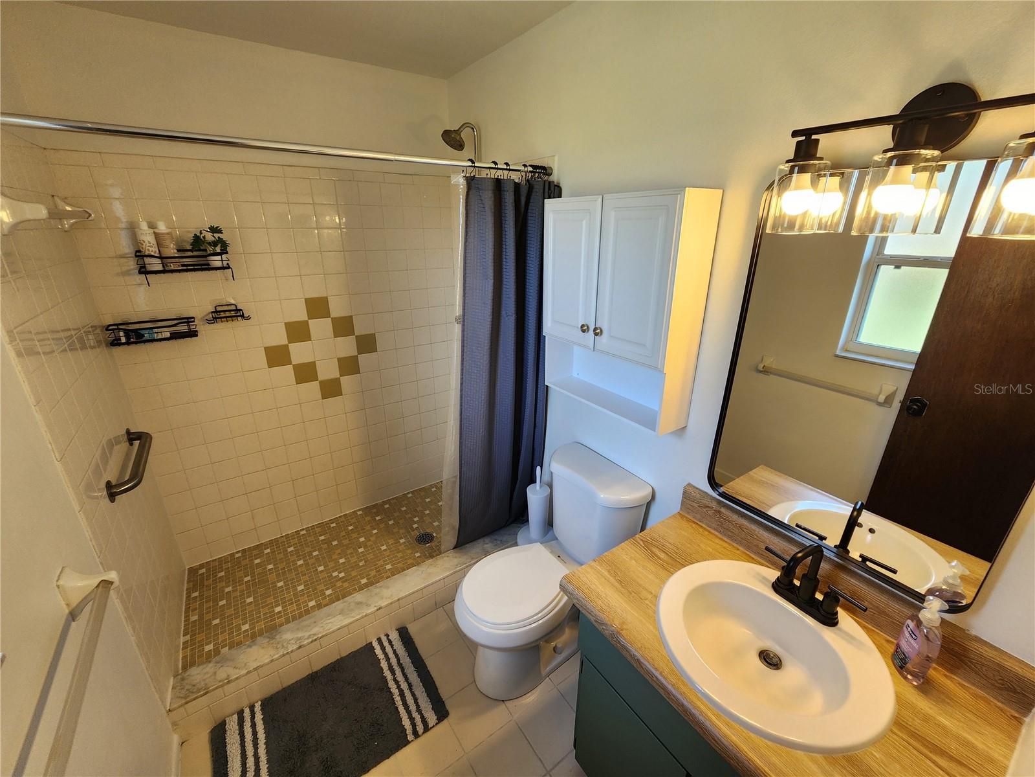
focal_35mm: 13
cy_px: 388
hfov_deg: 106.2
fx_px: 389
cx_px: 518
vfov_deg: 89.9
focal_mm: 2.2
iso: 100
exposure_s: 1/60
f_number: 2.2
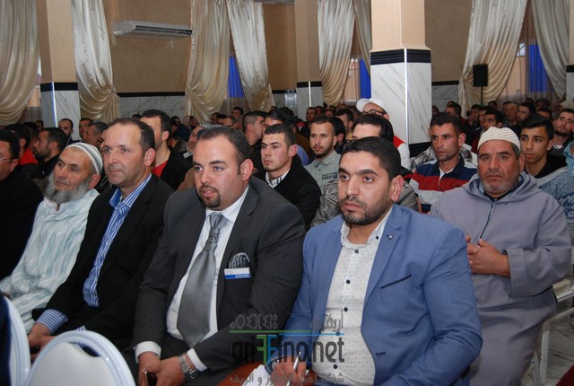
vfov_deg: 32.1
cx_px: 287
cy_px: 193
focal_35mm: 42
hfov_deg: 46.3
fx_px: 671
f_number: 4.2
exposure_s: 1/60
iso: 400
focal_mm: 28
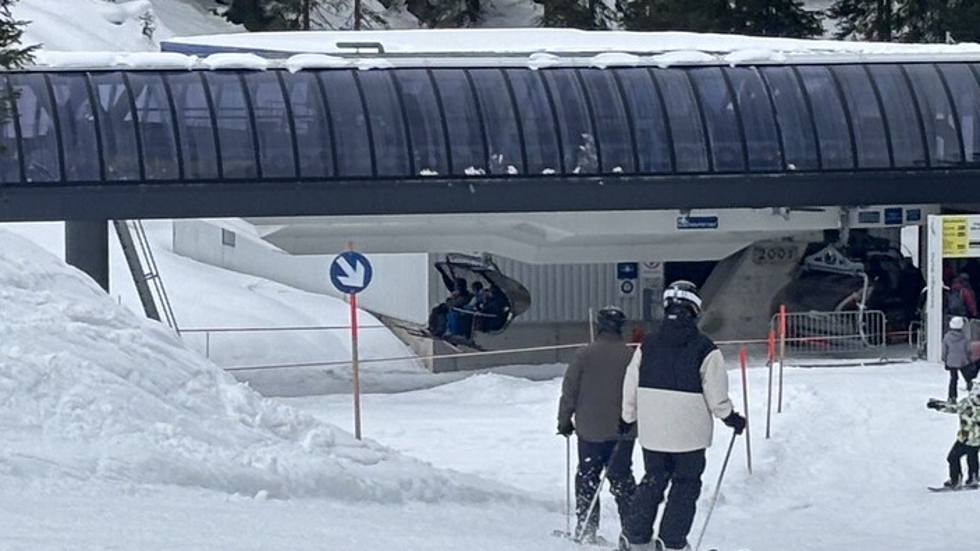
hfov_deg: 11.2
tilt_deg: -7.2
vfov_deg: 6.3
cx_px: 618
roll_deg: -1.7
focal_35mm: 193
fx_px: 5015
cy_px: 394
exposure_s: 1/781
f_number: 1.6
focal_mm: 5.96
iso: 32
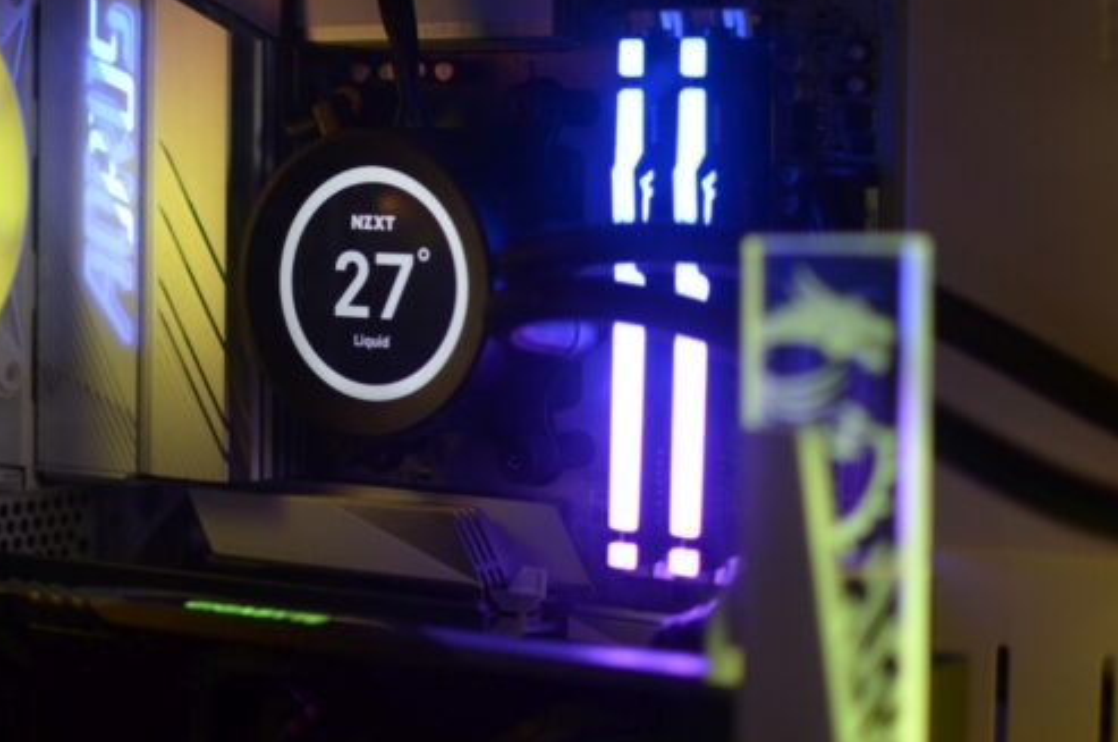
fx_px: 2536
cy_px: 251
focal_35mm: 82
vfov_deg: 16.6
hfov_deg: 24.7
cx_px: 327
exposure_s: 1/320
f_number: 1.8
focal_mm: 35
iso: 640
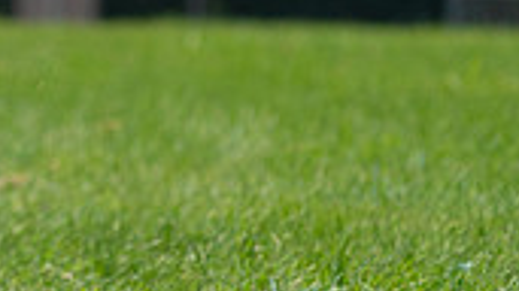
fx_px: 11706
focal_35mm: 851
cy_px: -129
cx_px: -152
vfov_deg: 1.4
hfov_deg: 2.5
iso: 800
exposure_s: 1/4000
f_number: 5.6
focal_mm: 239
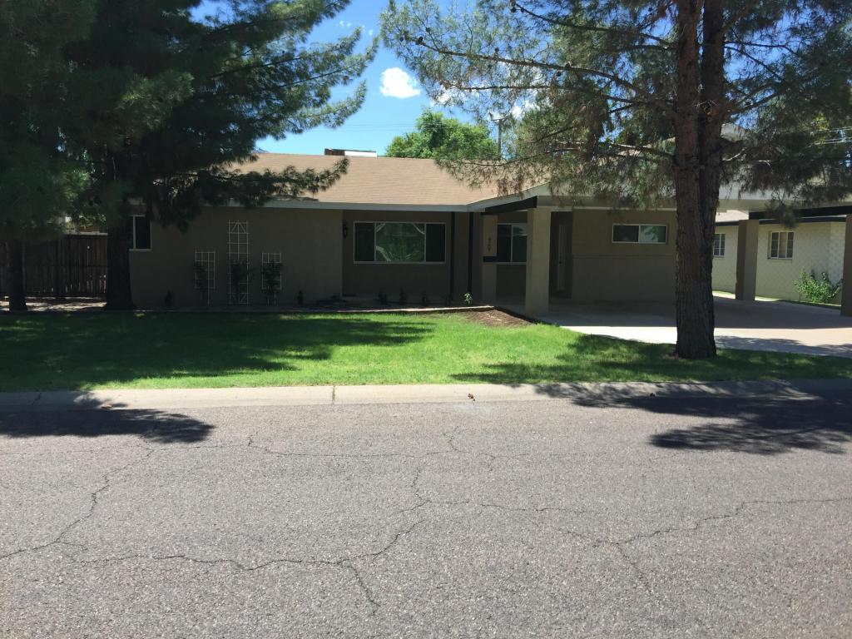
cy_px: 320
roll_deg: -2.5
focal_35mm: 29
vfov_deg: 48.2
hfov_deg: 61.7
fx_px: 714
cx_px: 426
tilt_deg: -3.9
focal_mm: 4.15
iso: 32
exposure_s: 1/1163
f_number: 2.2
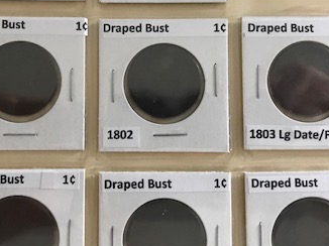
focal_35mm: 55
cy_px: 82
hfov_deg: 34.7
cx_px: 113
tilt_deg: -85.3
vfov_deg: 26.4
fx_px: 522
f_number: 1.8
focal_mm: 3.99
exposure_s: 1/15
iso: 100
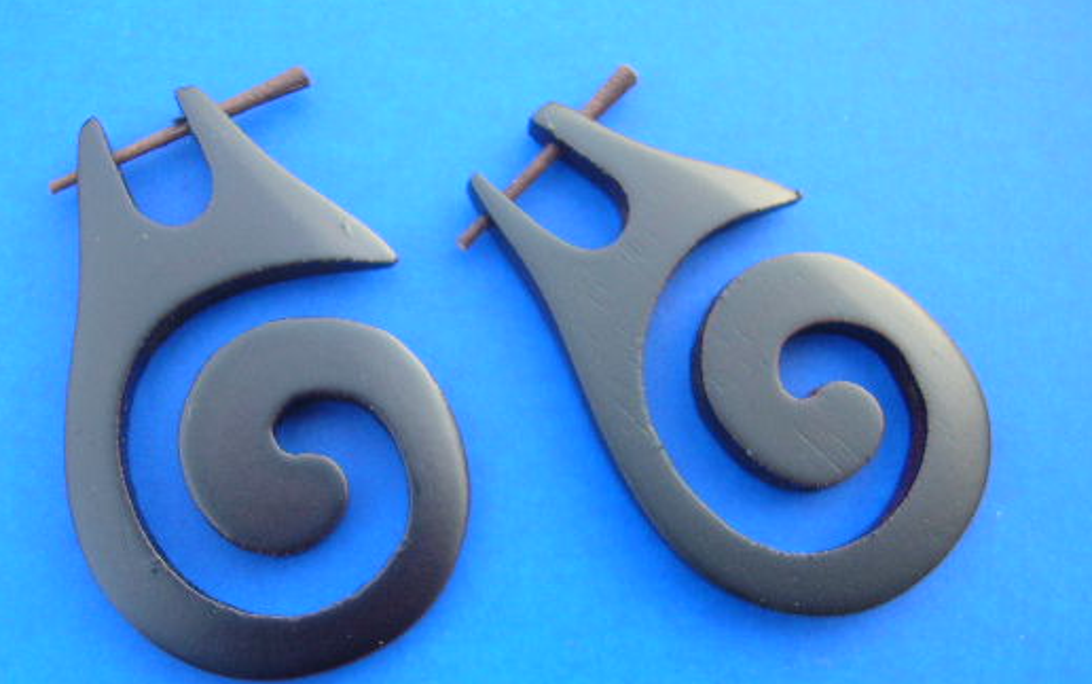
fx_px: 1370
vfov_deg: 28.0
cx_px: 455
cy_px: 398
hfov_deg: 43.3
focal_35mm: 46
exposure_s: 1/46.8
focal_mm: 5.8
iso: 50
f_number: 2.8
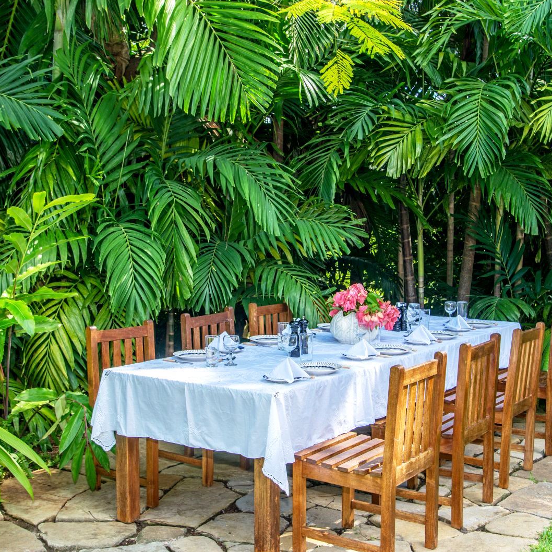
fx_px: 812
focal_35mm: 45
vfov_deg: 37.6
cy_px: 275
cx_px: 276
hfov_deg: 37.6
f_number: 7.1
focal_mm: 35
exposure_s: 1/200
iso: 200
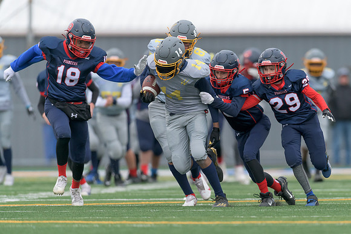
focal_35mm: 726
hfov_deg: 2.8
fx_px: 7075
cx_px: 254
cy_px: 139
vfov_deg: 1.9
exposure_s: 1/2000
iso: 1600
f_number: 4
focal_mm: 500
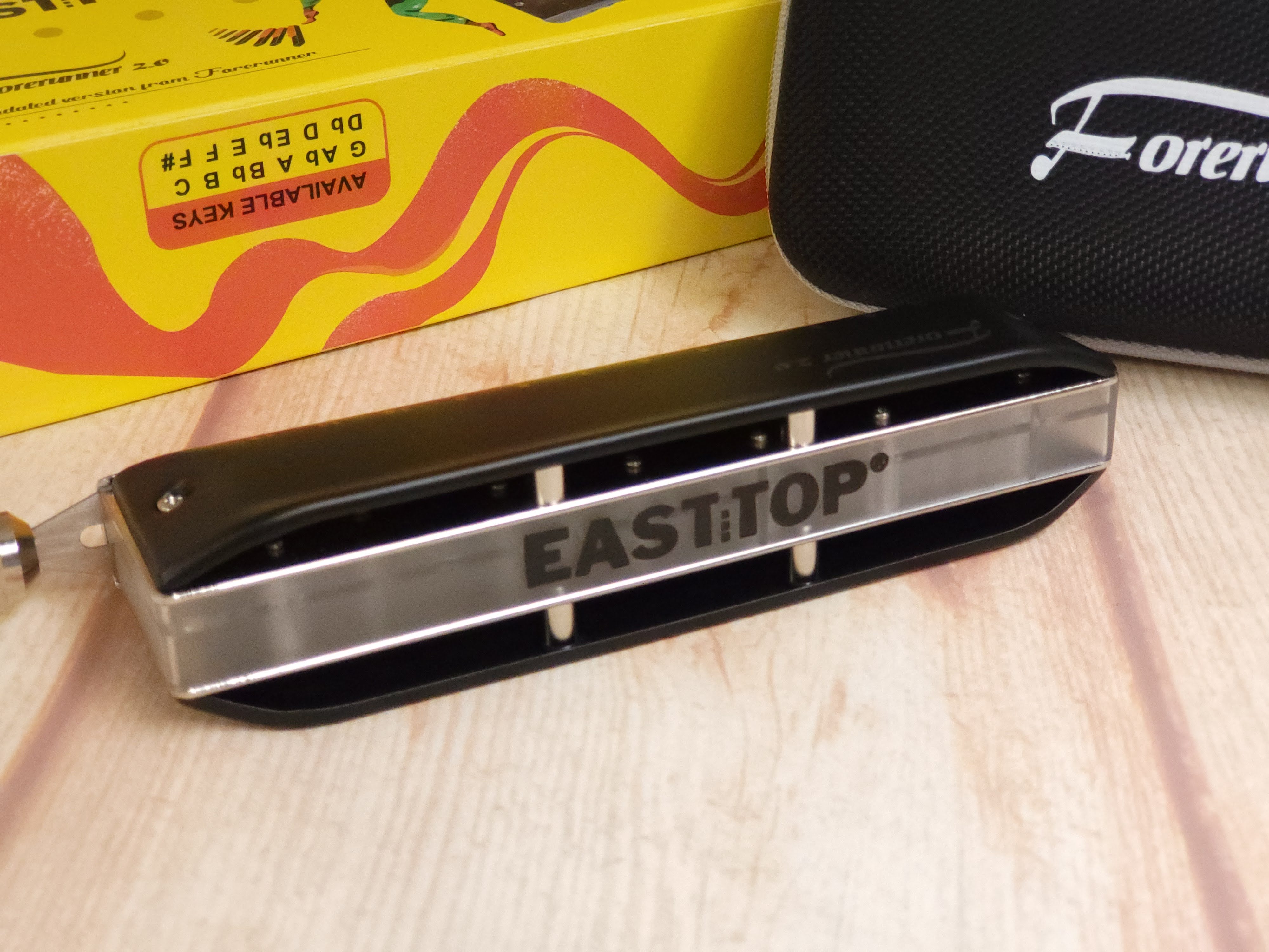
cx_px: 634
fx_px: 1906
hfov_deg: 36.8
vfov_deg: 28.0
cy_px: 476
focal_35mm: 52
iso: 500
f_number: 2.4
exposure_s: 1/750
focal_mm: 6
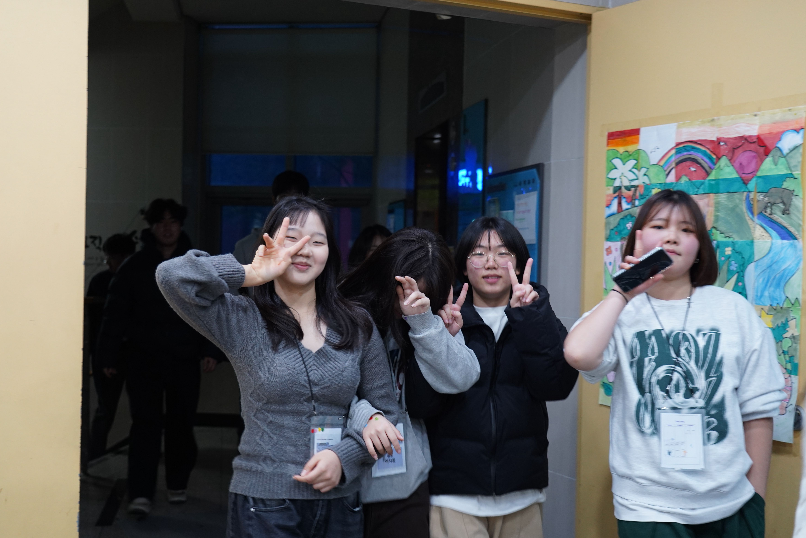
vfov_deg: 28.6
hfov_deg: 41.9
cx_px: 397
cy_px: 271
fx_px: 1052
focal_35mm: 47
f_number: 4
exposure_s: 1/50
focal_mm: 46
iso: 1250
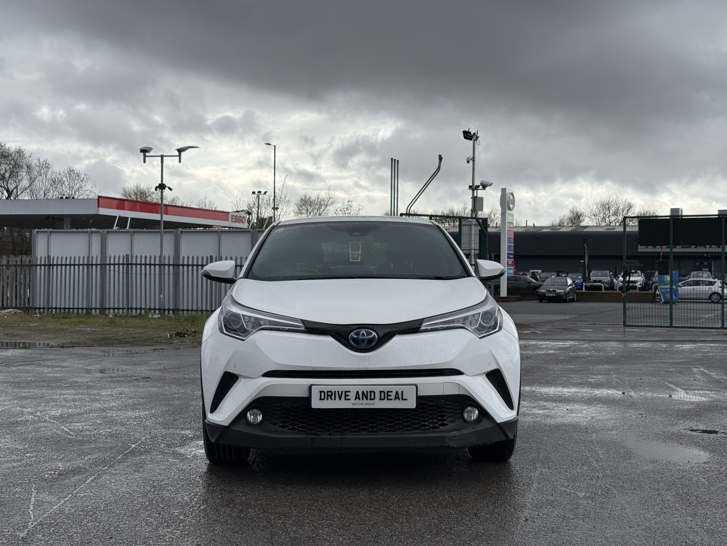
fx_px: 1008
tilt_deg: +0.1
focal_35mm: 48
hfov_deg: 39.7
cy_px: 273
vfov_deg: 30.3
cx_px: 364
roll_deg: -0.7
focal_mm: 6.76
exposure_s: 1/3096
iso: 64
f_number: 1.78
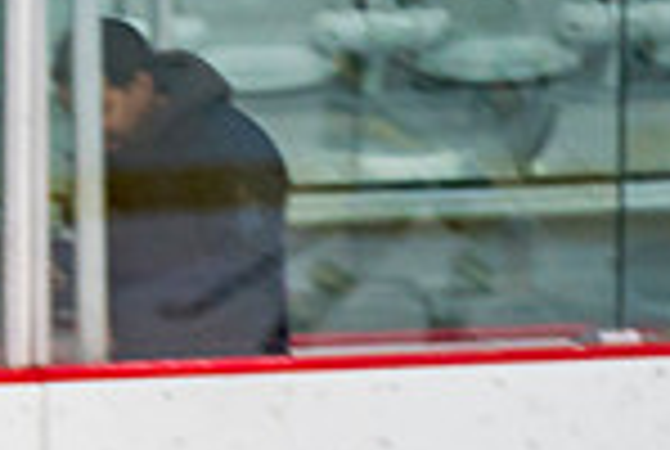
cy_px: 965
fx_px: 17473
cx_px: -631
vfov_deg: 1.5
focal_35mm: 937
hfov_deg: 2.2
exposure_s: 1/640
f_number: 2.8
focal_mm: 168
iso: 800
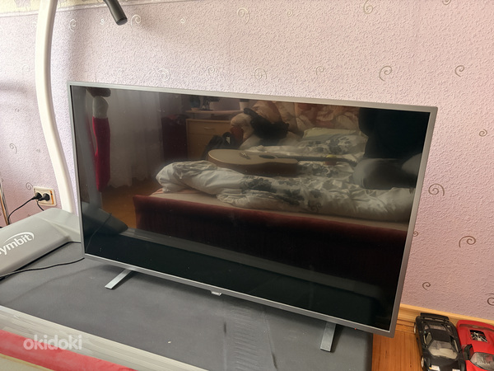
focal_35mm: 26
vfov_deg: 53.1
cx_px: 247
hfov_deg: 67.3
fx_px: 371
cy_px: 186
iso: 640
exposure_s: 1/36
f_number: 1.6
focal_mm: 5.96
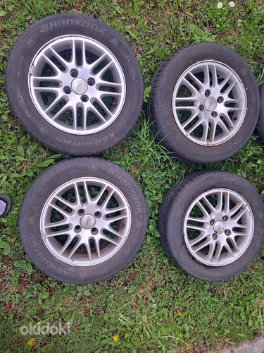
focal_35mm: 24
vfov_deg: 71.6
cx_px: 132
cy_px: 176
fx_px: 244
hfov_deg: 56.8
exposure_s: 1/50
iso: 50
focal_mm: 5.23
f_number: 1.8
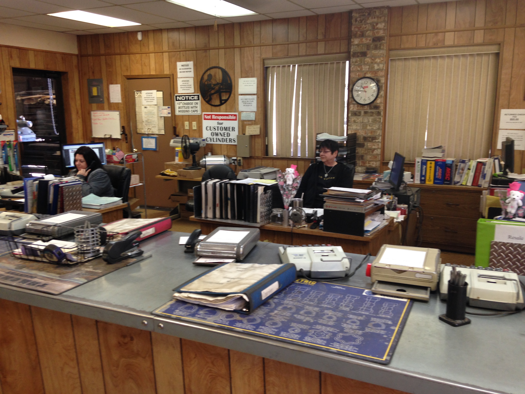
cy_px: 197
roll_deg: +2.3
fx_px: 500
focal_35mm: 33
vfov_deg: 42.9
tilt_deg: -11.2
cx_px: 262
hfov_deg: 55.4
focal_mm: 4.12
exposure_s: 1/20
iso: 64
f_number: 2.4
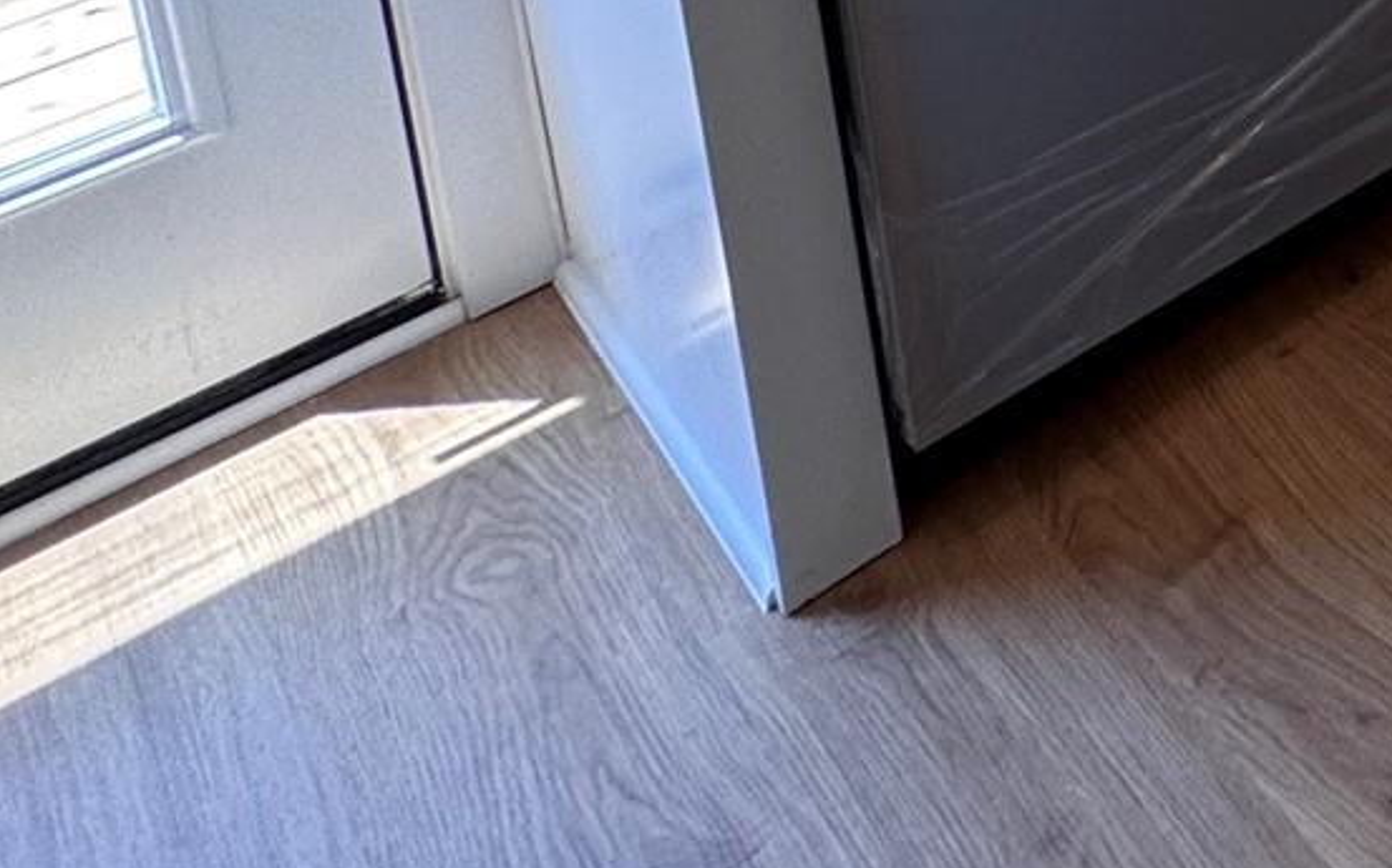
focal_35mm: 55
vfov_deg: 16.0
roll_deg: +0.9
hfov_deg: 21.9
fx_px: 2085
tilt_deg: -9.2
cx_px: 2532
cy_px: -1032
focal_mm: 2.22
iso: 64
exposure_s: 1/120
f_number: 2.2
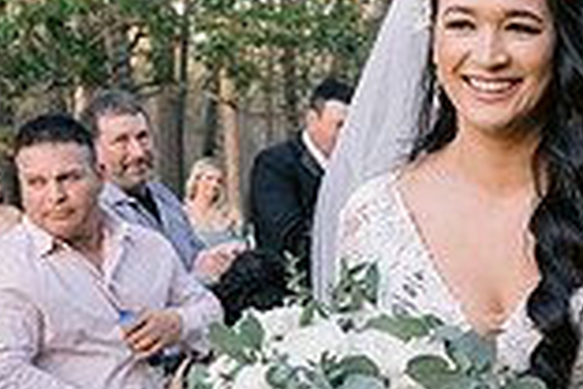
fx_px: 2105
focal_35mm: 130
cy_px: 368
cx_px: 785
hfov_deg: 15.0
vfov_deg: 10.5
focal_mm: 35
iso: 400
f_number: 5
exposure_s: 1/200
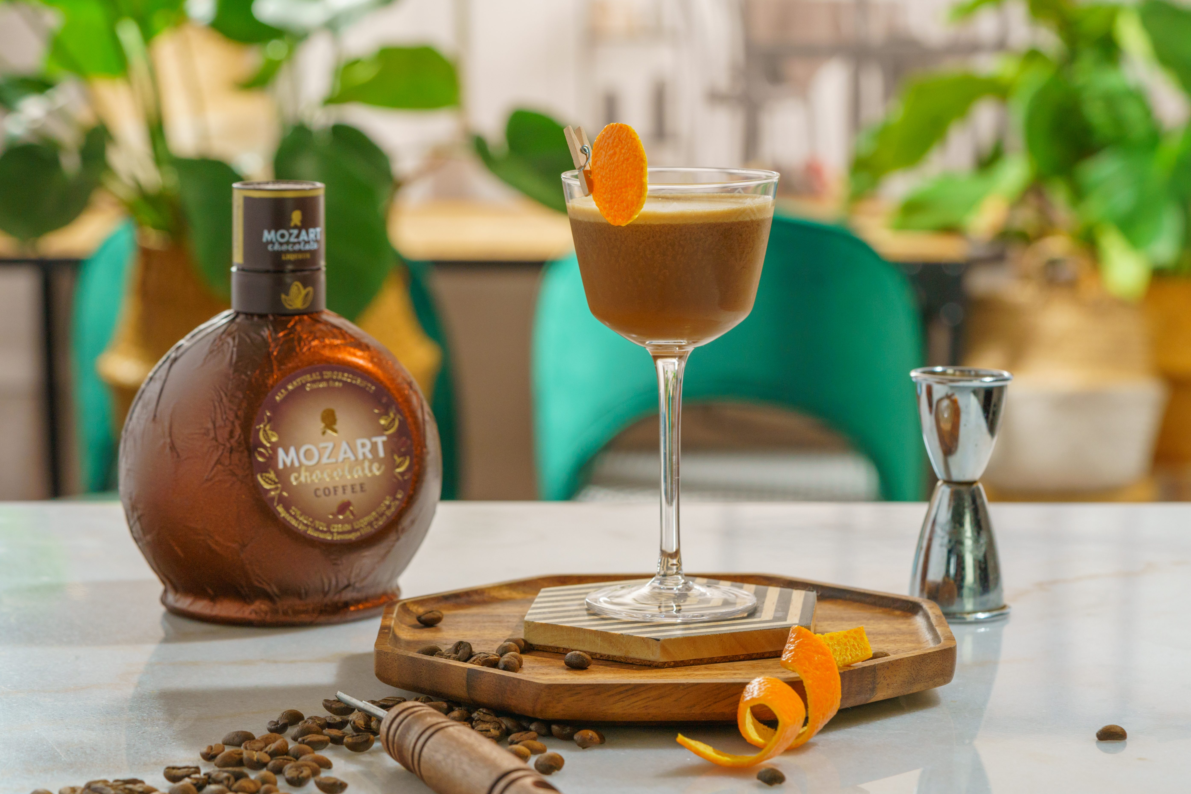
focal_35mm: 97
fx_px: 3209
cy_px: 408
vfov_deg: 14.1
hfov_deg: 21.0
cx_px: 611
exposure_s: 1/3
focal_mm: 90
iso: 500
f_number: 8
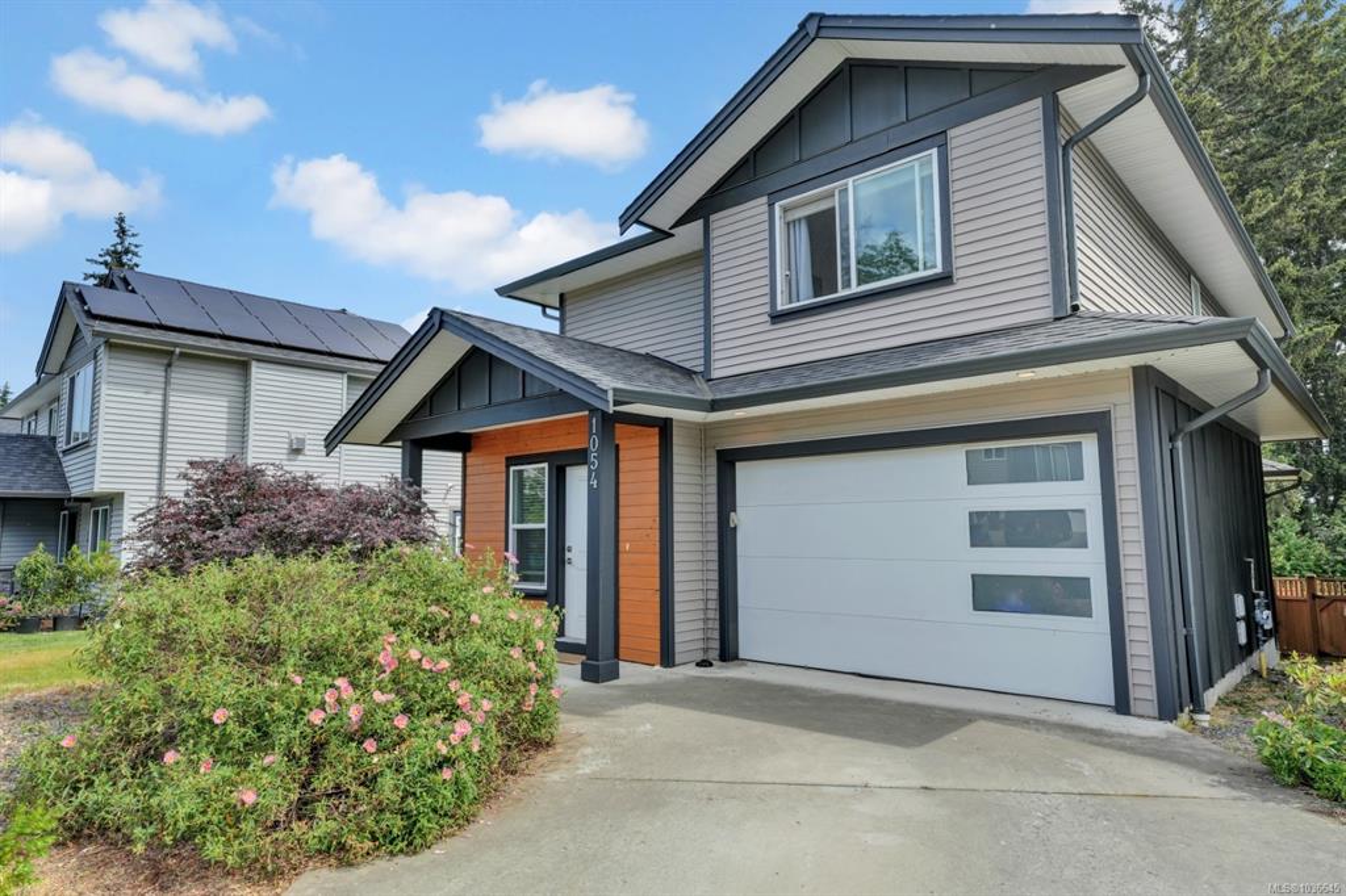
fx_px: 781
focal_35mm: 21
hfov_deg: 81.5
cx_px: 673
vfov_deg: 59.7
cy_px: 448
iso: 400
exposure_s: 1/800
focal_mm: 20.9
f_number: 9
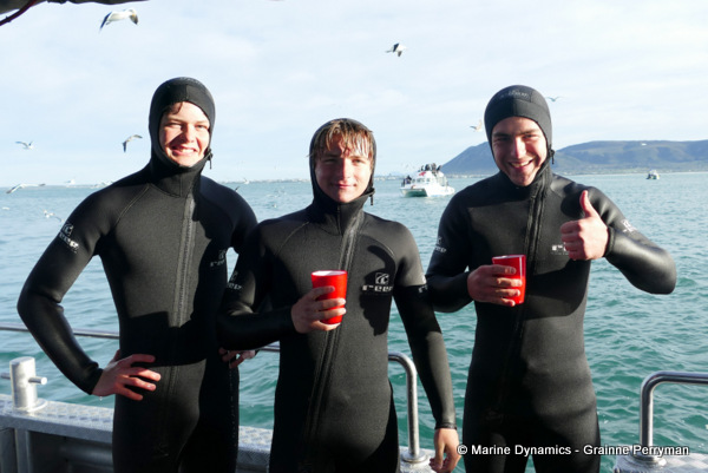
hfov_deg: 71.5
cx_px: 354
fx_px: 492
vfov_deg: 51.4
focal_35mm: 25
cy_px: 236
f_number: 2.8
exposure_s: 1/800
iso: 125
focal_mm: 9.12
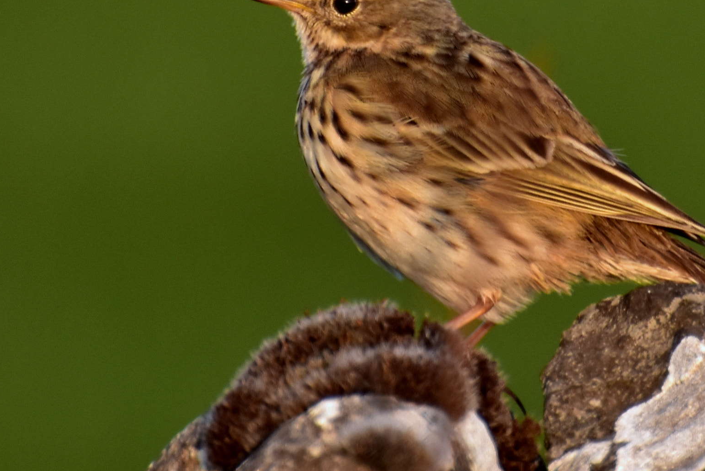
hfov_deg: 3.4
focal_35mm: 600
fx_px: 11753
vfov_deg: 2.3
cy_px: 173
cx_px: 436
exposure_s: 1/400
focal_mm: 300
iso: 200
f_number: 5.6
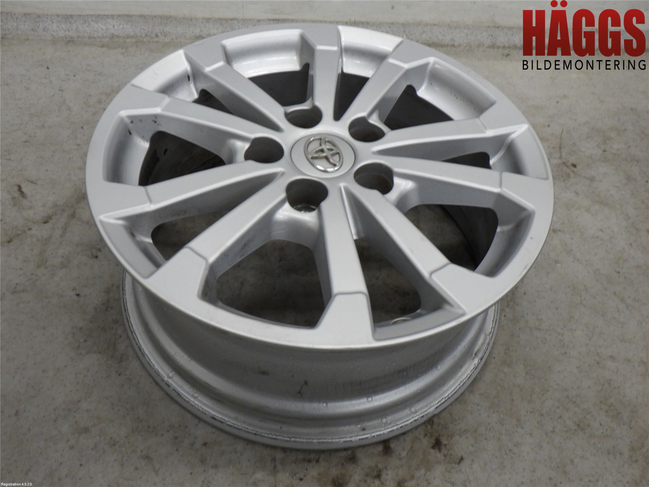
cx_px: 324
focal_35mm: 34
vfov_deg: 41.8
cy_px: 244
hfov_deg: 54.0
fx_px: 637
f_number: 3.8
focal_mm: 6.1
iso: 320
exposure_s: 1/50
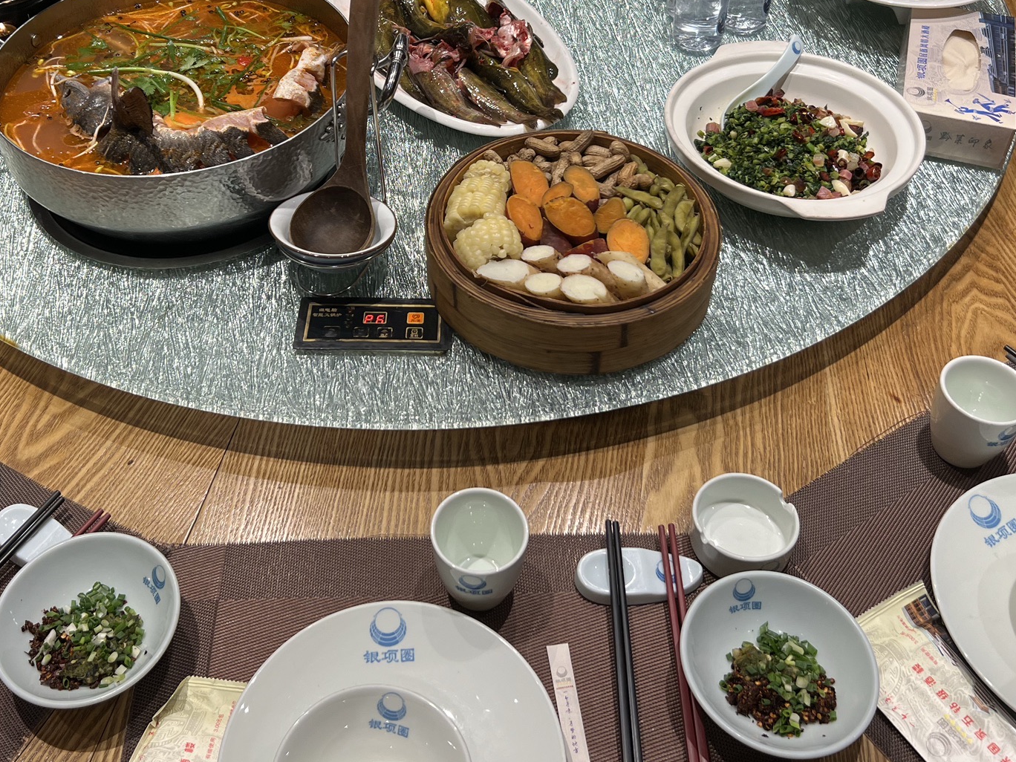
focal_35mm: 38
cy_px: 215
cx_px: 433
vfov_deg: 37.0
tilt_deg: -42.5
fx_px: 1115
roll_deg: +2.1
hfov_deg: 48.8
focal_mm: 5.7
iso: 50
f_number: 1.5
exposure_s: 1/100
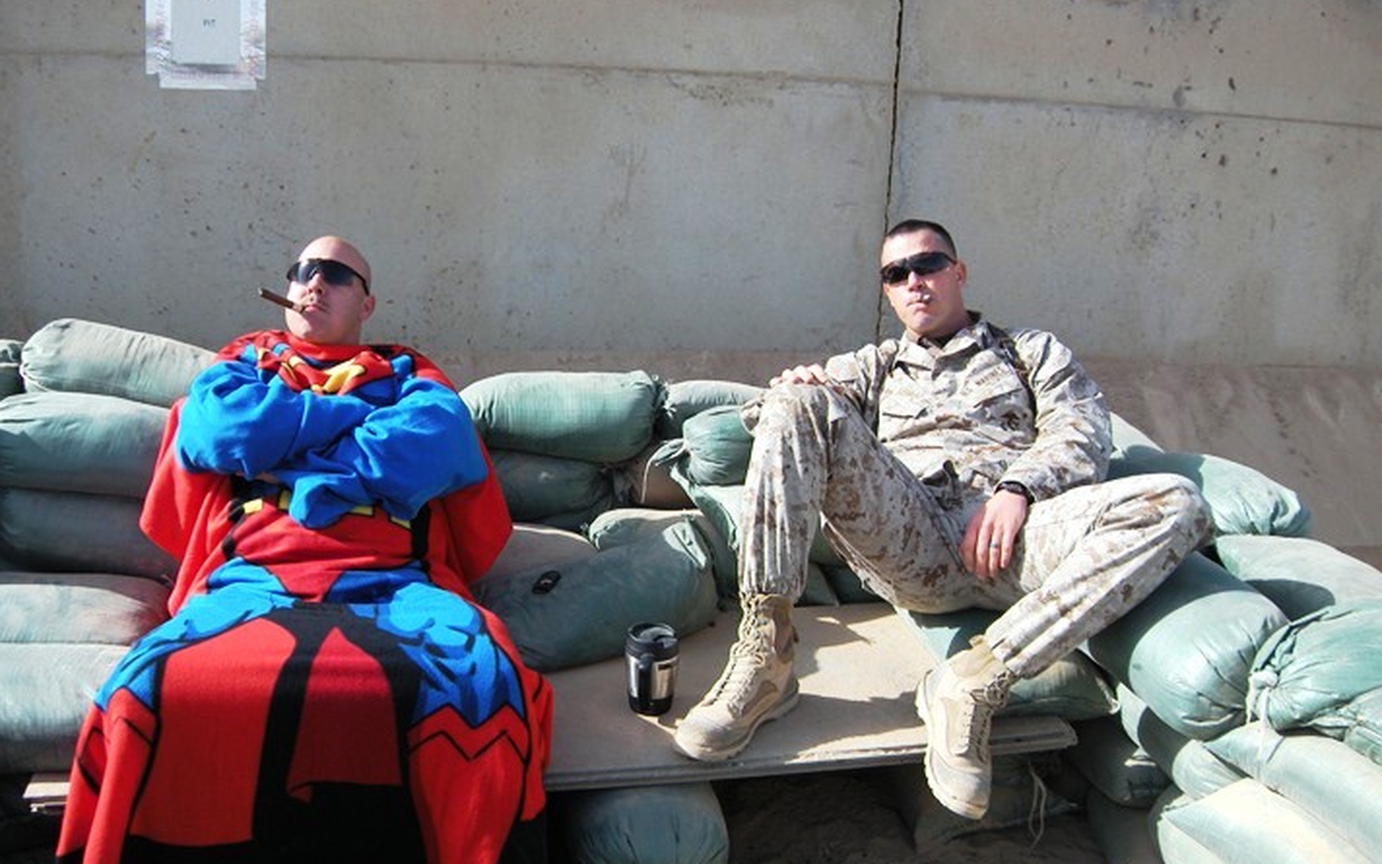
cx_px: 691
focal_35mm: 38
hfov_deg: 51.5
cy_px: 395
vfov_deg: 33.6
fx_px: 1431
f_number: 3.8
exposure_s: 1/388
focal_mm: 5.9
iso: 64
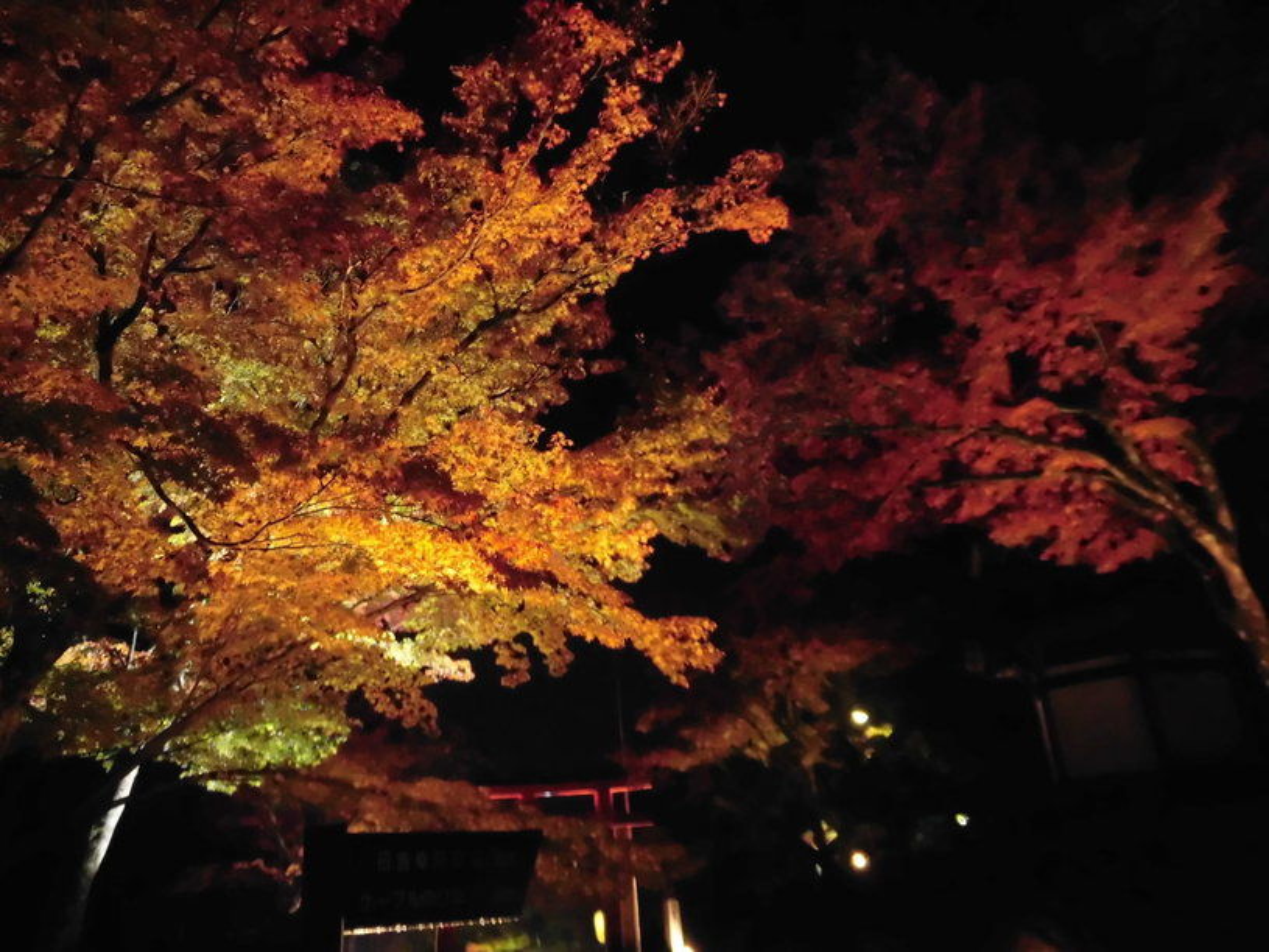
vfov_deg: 49.7
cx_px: 634
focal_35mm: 28
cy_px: 476
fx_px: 1026
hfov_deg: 63.5
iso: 800
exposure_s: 1/10
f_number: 3.3
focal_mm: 4.98
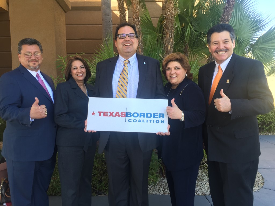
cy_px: 103
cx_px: 138
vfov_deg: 48.2
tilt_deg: -4.6
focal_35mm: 29
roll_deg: +1.3
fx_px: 230
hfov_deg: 61.7
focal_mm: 4.15
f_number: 2.2
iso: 32
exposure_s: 1/120
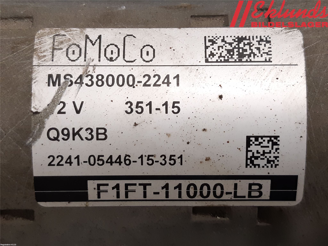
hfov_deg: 67.3
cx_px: 164
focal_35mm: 26
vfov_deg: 53.1
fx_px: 246
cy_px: 123
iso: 125
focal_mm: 3.93
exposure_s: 1/50
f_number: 1.7
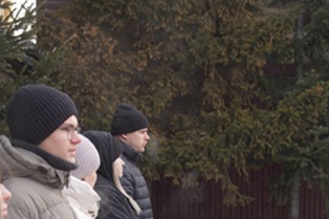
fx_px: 1114
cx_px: 236
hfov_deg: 16.7
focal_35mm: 122
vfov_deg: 11.0
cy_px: 250
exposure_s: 1/160
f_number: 4
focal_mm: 51
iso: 160
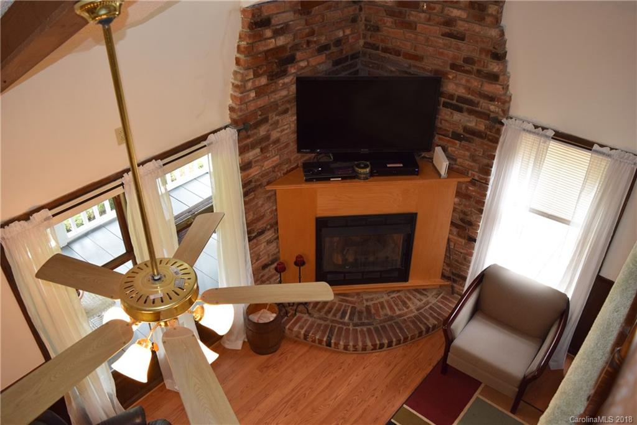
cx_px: 318
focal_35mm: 30
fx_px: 531
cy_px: 212
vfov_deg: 43.6
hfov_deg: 61.9
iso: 800
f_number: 5
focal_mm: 20
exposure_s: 1/100
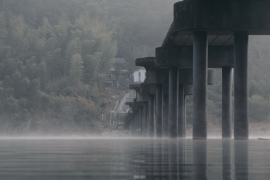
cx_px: 133
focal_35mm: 96
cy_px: 92
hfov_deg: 21.2
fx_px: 720
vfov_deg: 14.3
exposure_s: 1/400
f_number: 5
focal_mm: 55
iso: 1250
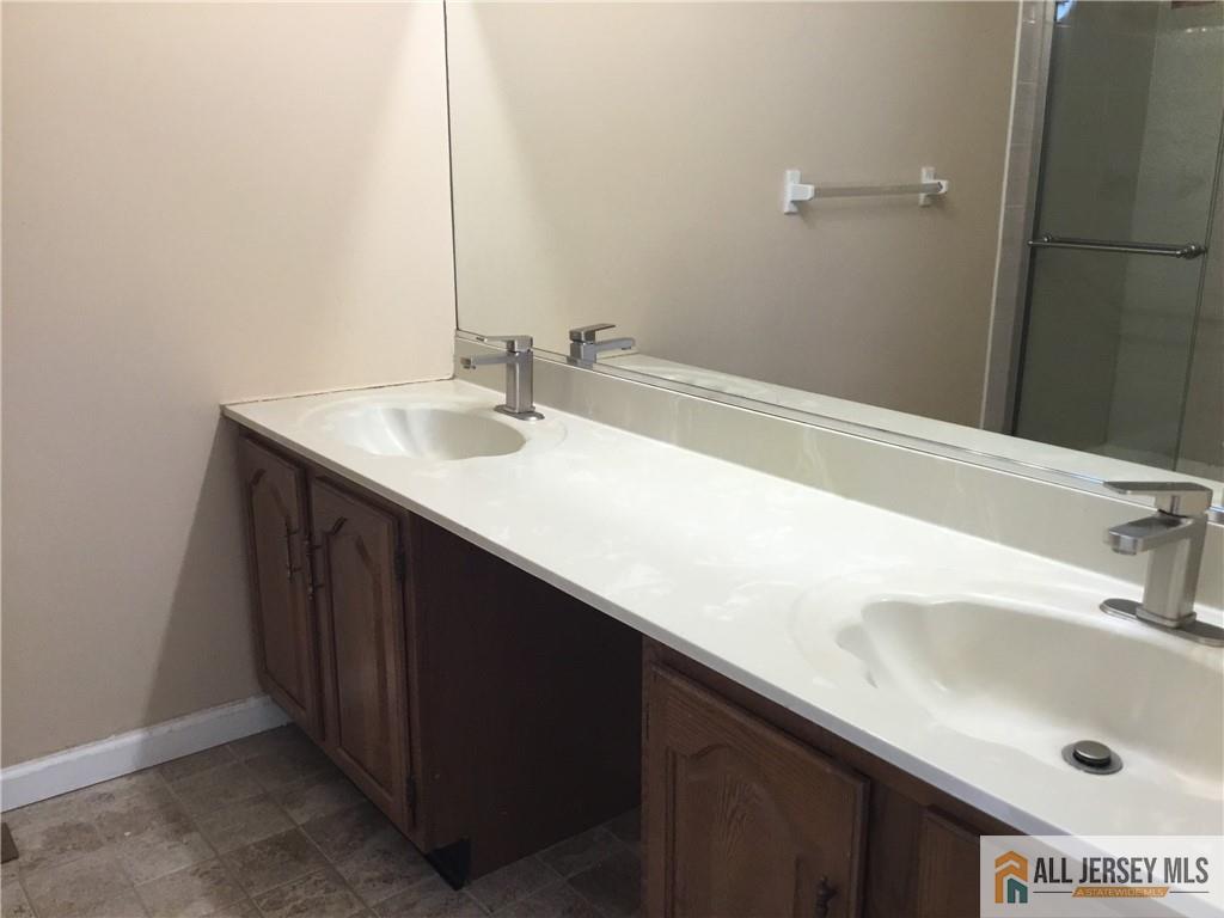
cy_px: 459
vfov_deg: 45.4
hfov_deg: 58.4
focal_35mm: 31
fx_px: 1096
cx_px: 612
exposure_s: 1/30
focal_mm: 3.3
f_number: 2.4
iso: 40
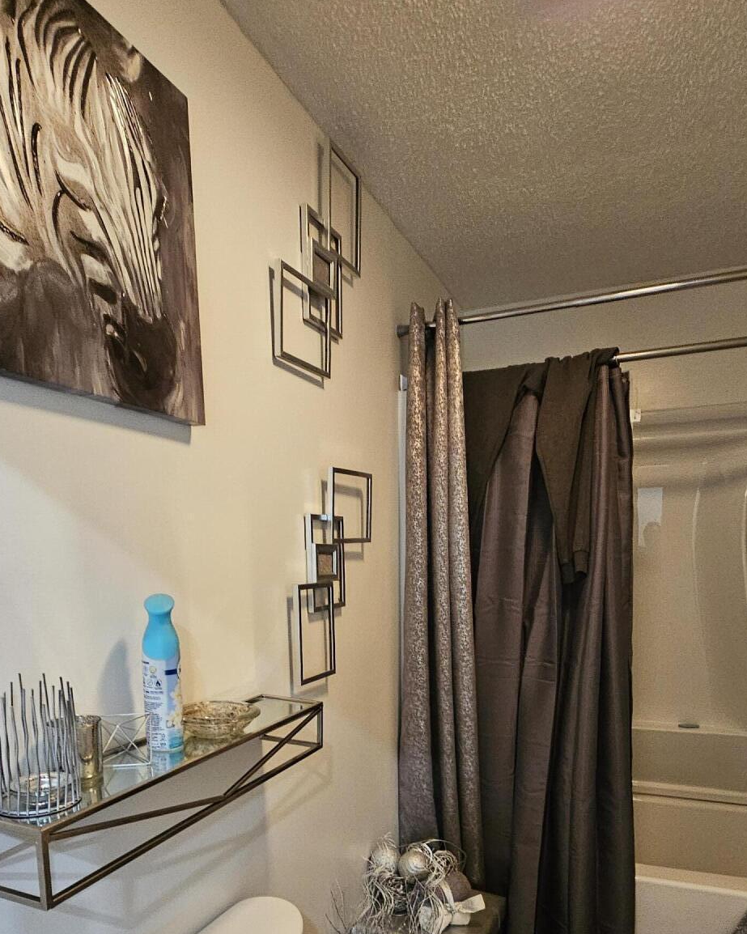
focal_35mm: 22
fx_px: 608
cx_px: 367
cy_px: 675
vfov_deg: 71.1
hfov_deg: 63.1
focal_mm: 2.2
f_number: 2.2
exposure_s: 1/30
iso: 640
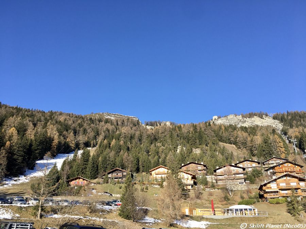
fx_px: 256
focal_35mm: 29
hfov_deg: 61.7
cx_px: 153
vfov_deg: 48.2
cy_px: 114
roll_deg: -1.2
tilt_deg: +24.5
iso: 25
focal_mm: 4.15
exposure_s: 1/810
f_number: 2.2
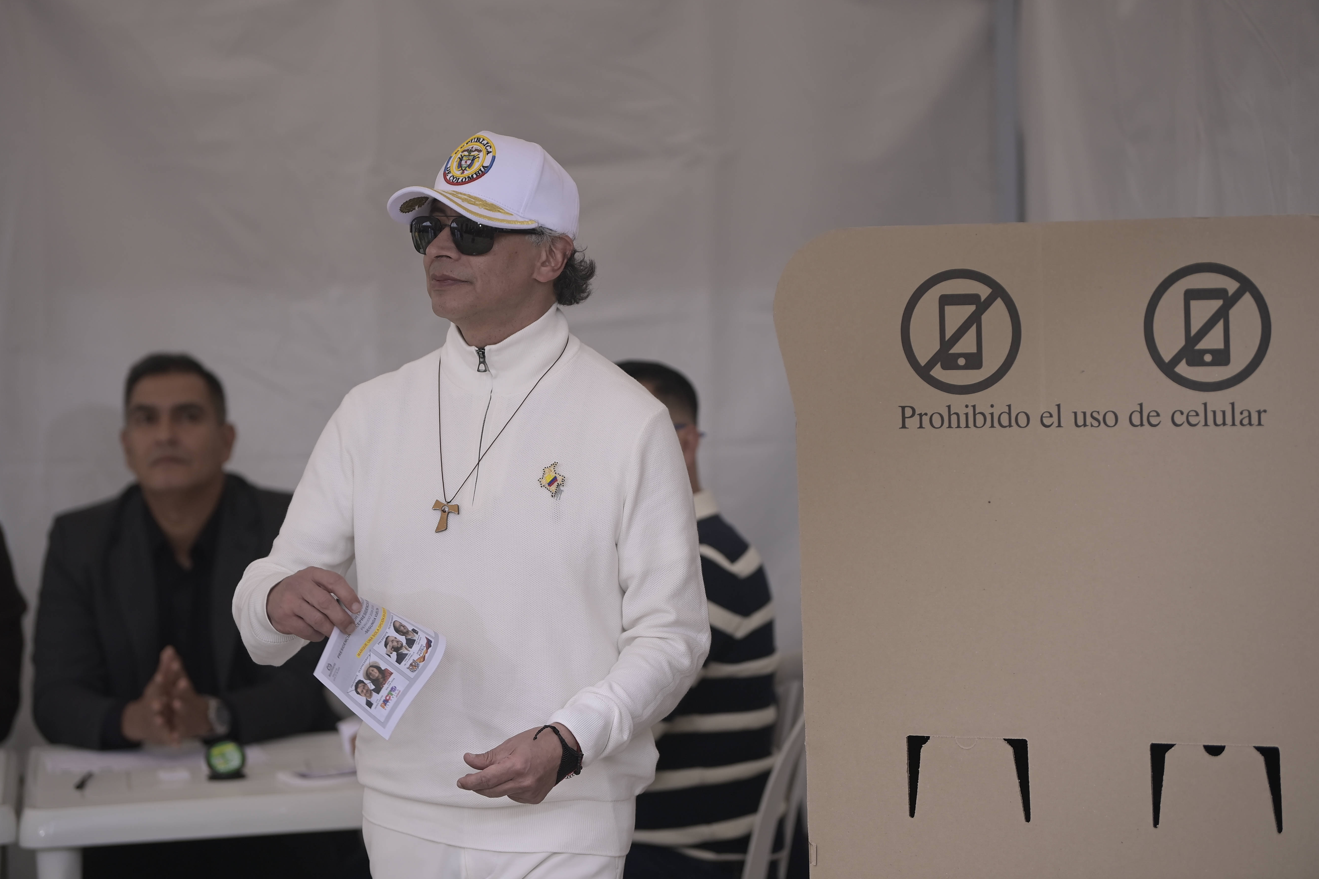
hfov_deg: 15.1
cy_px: 427
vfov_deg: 10.1
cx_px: 650
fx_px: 4982
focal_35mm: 136
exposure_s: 1/1000
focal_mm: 130
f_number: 2.8
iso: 500
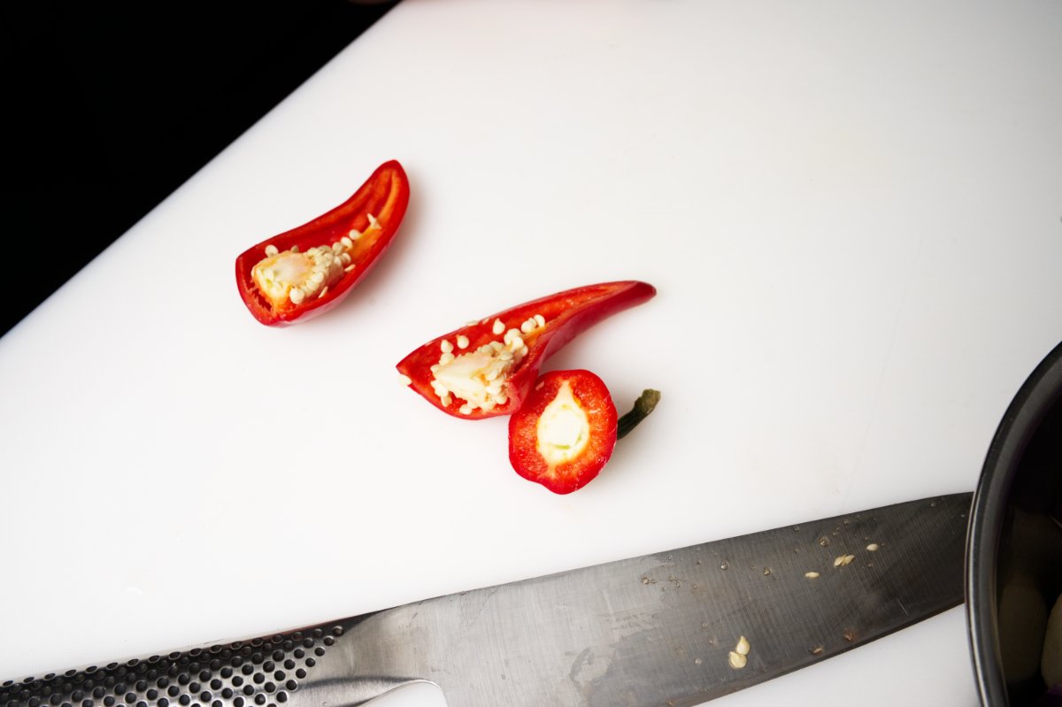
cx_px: 531
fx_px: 1062
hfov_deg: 53.2
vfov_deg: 36.8
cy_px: 354
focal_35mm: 36
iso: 1600
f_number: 11
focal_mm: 36
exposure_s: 1/1250
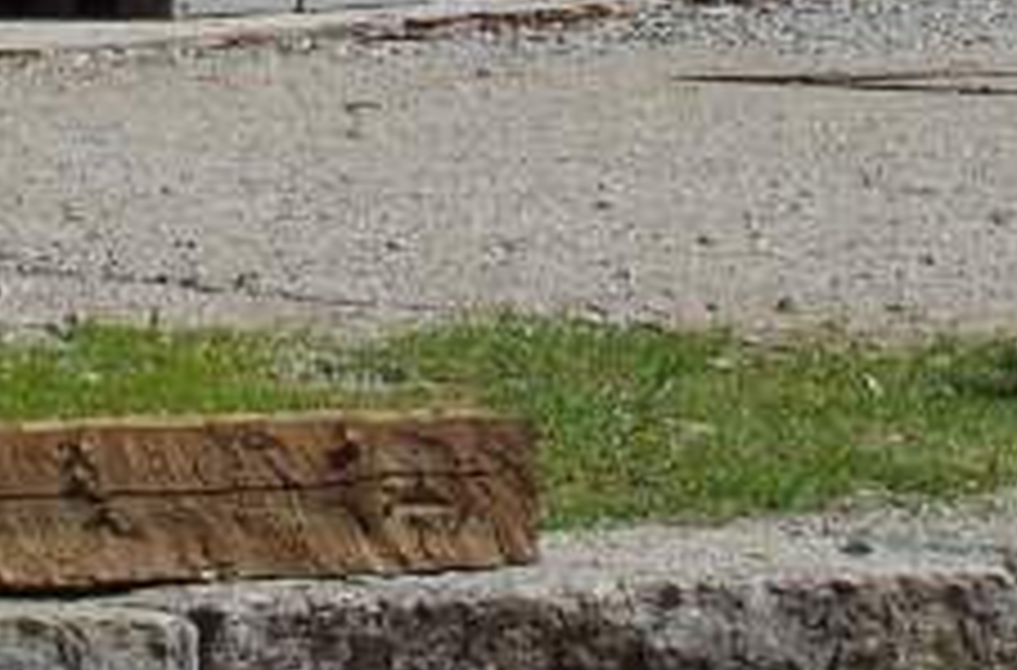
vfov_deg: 3.8
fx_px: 9966
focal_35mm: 354
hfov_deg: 5.8
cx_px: 126
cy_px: -1084
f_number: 13
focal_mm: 33
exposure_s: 1/160
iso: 100
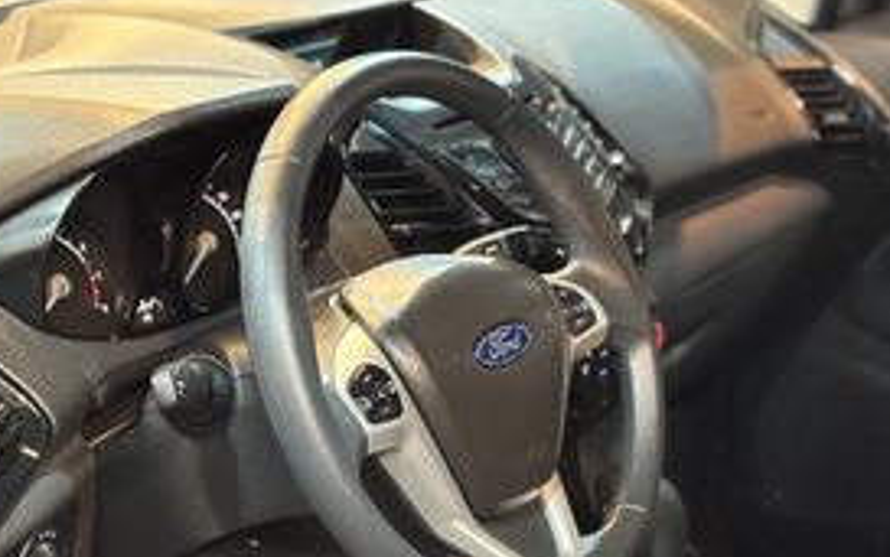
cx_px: 300
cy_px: 560
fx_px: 2306
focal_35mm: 95
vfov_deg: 13.6
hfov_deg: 21.8
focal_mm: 5.96
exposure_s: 1/24
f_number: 1.6
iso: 320
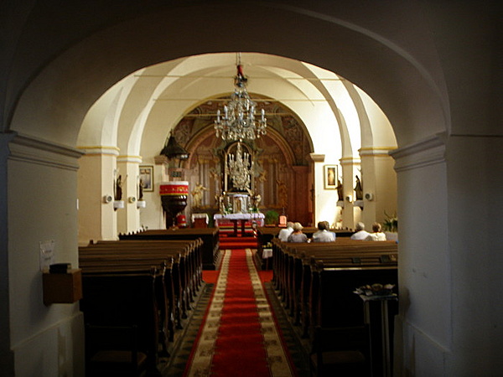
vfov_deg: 37.7
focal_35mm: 38
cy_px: 188
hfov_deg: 49.0
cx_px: 252
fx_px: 552
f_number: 3.5
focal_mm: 6.7
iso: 100
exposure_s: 1/6
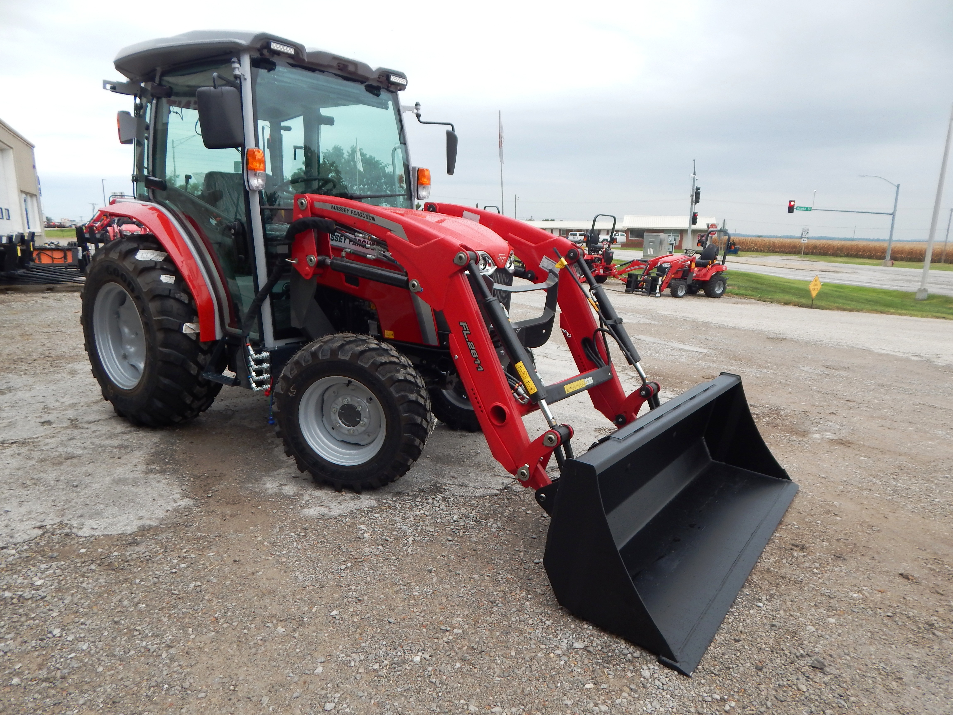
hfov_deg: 76.4
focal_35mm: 22
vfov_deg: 61.1
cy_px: 358
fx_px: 606
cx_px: 476
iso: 125
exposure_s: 1/100
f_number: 3
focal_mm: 4
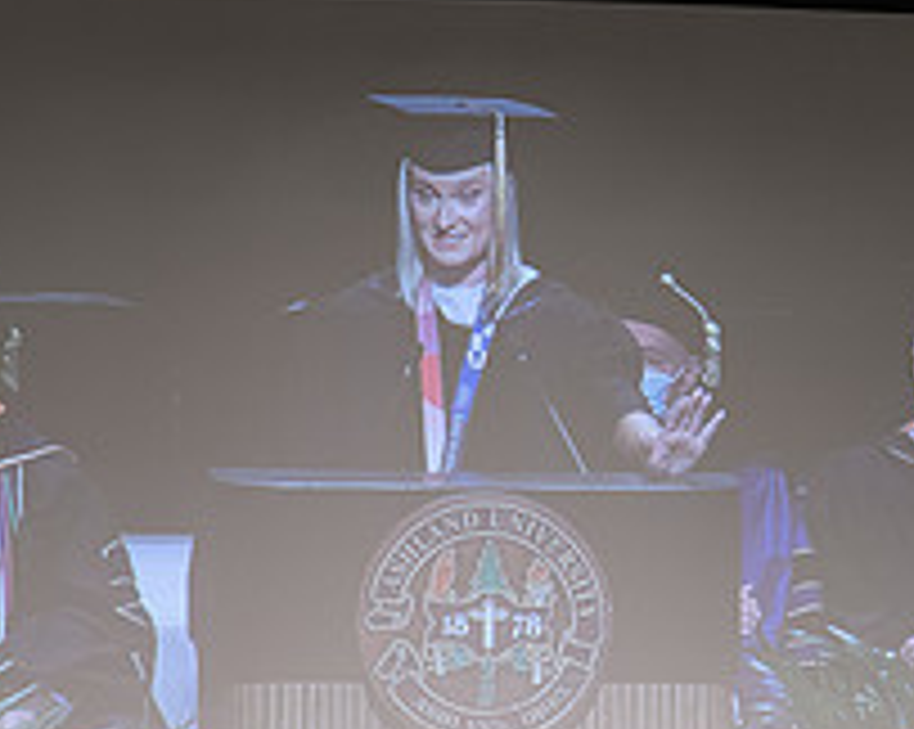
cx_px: 657
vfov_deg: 4.8
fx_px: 8702
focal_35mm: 322
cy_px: 799
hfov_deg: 6.0
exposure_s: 1/200
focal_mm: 120
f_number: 4.5
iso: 1000
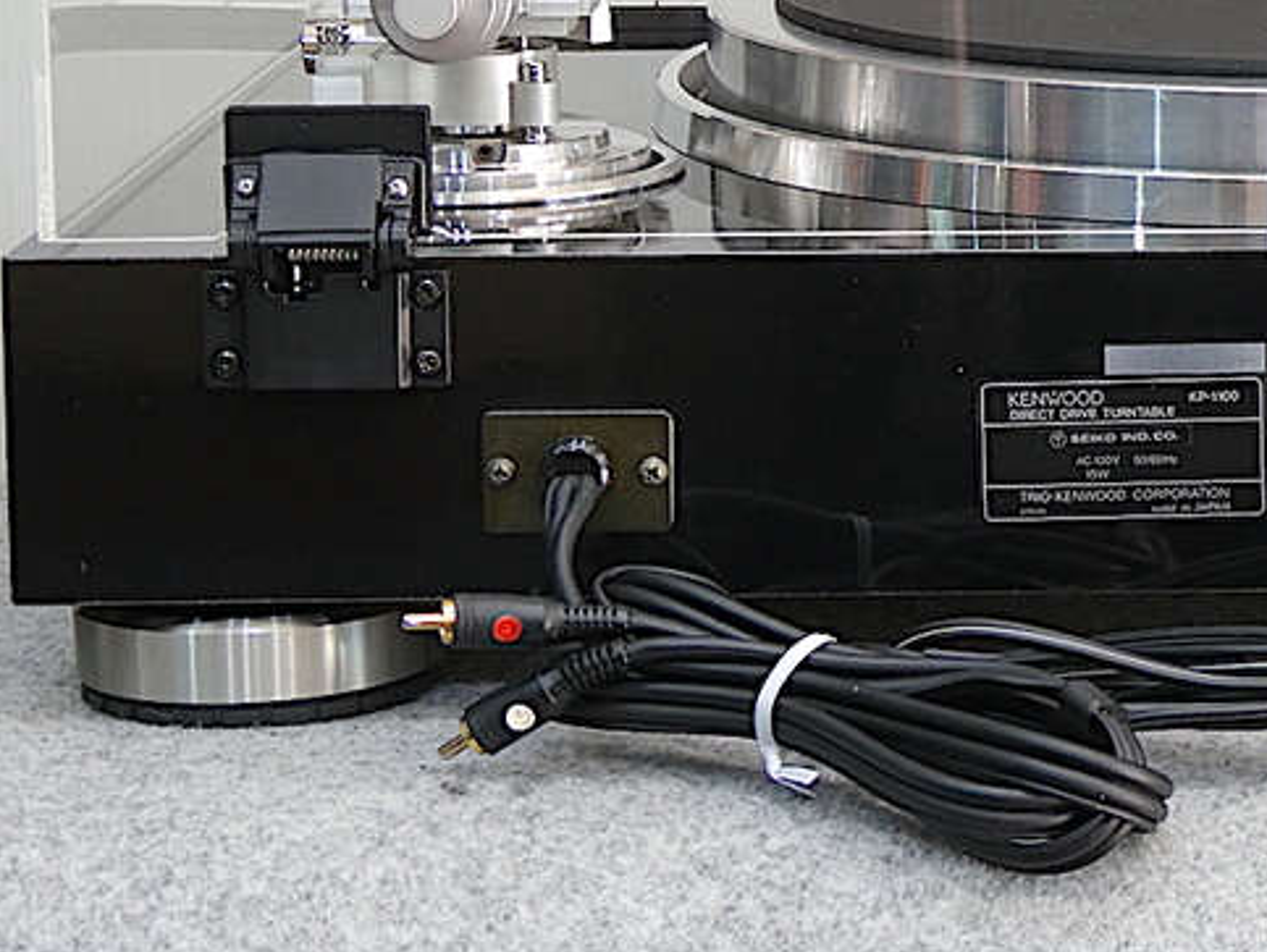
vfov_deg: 10.6
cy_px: 144
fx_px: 5091
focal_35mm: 139
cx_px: 1152
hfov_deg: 14.0
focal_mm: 12.5
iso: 200
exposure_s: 1/15
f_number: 4.5
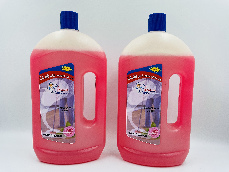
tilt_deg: -5.7
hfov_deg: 67.3
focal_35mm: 26
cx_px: 114
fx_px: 172
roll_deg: -0.7
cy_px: 86
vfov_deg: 53.1
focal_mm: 4.2
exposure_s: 1/394
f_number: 1.6
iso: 32
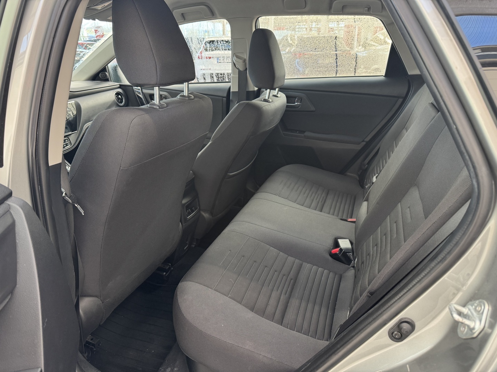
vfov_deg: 56.8
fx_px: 345
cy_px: 186
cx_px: 248
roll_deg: +1.0
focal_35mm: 24
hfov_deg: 71.6
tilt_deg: -22.7
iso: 200
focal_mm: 6.76
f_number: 1.78
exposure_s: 1/100
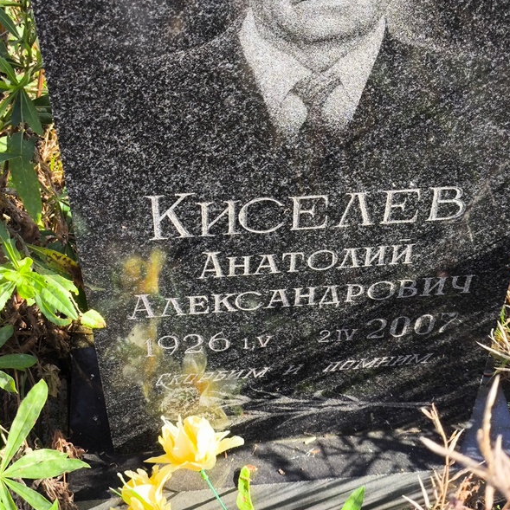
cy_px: 257
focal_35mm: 60
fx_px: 1000
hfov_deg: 28.6
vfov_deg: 28.6
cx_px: 283
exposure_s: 1/353
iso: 50
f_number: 1.7
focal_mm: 4.71
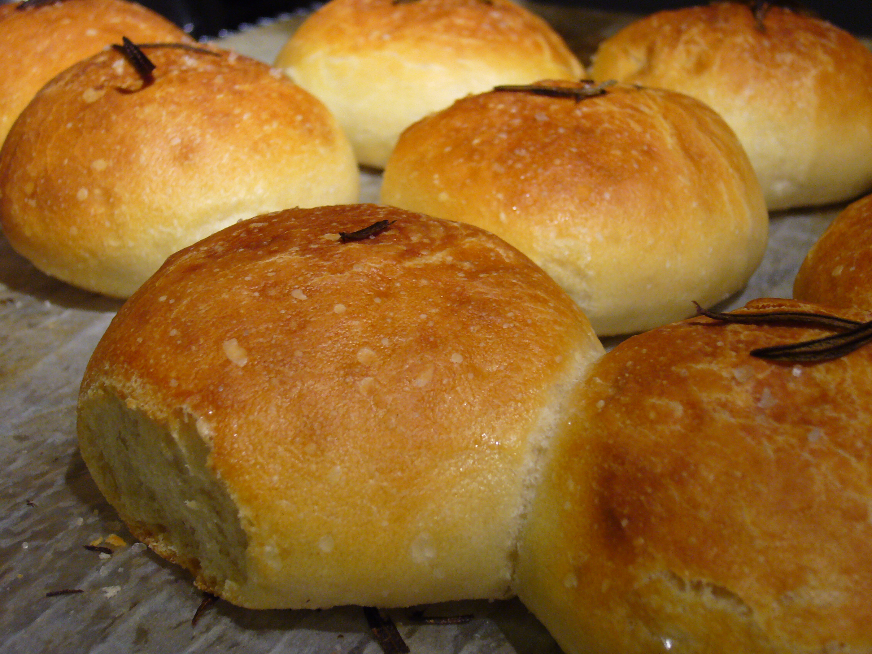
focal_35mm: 60
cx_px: 436
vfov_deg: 24.4
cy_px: 327
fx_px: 1511
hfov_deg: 32.2
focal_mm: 9.9
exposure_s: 1/15
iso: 200
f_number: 3.6
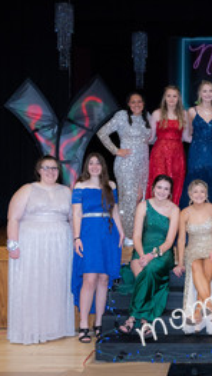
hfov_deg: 19.6
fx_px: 589
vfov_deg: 35.4
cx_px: 227
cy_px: 189
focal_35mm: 59
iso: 2000
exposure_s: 1/125
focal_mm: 31
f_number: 6.3
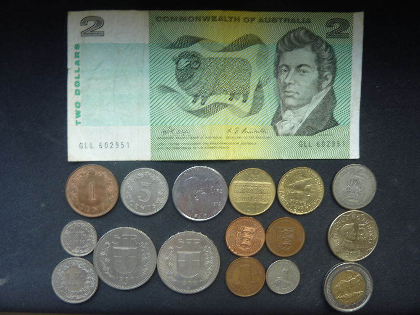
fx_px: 303
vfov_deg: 54.9
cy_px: 158
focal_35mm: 25
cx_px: 210
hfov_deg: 69.4
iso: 80
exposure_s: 1/40
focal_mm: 4.1
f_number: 3.3
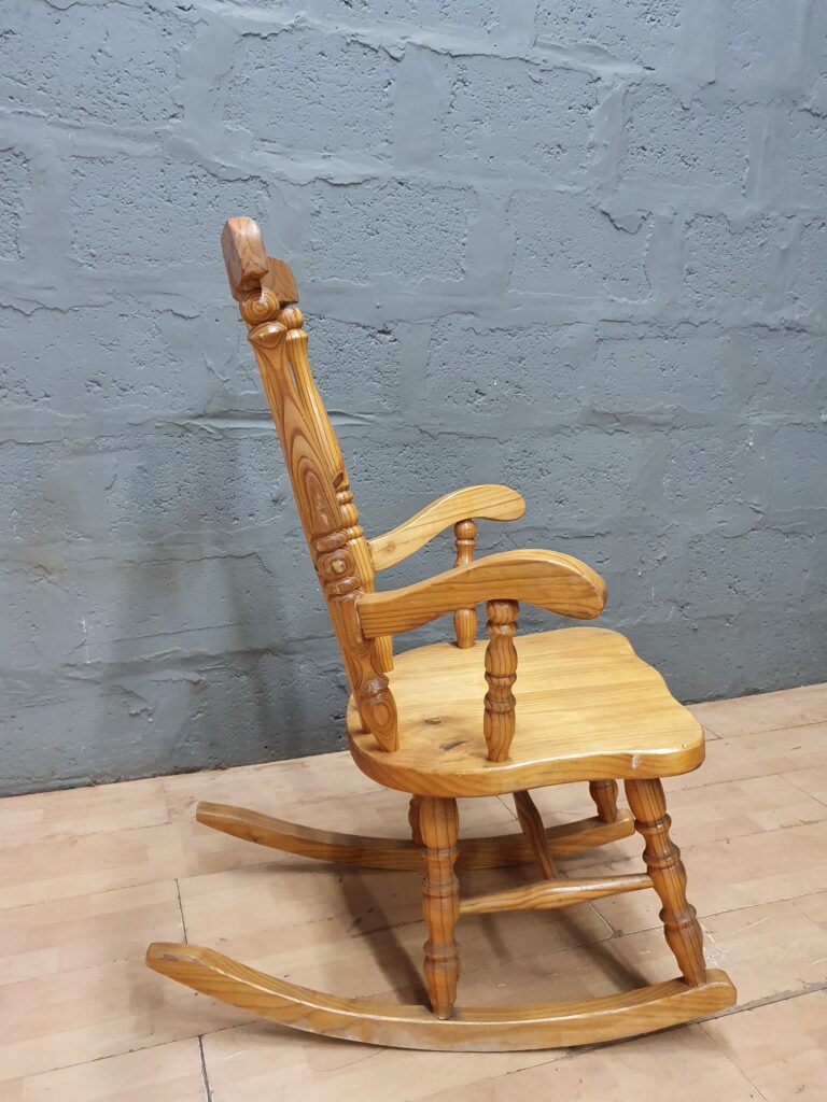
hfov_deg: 53.1
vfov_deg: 67.3
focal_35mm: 26
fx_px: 828
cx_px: 414
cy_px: 551
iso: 400
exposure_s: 1/50
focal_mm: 4.32
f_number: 1.5
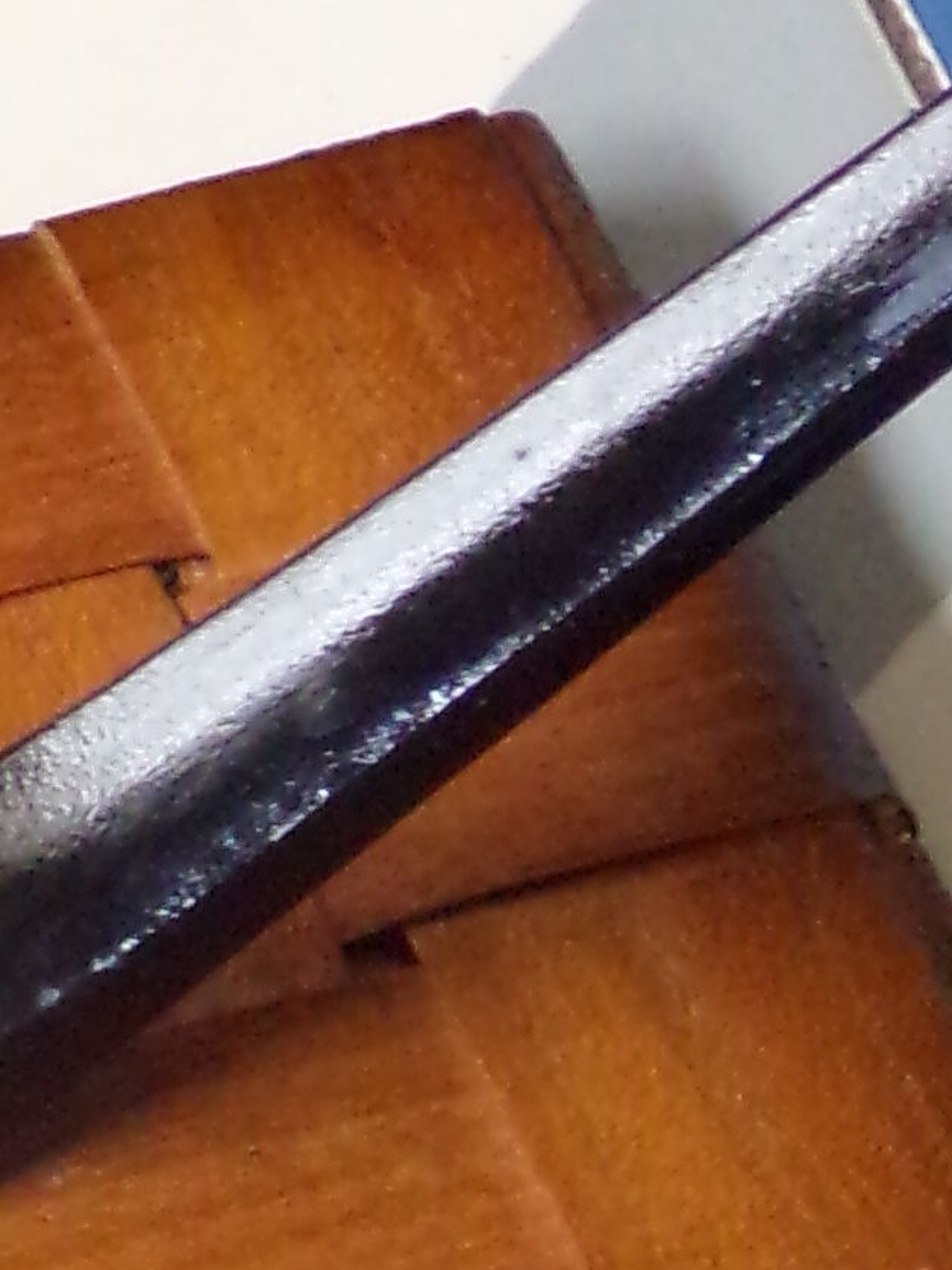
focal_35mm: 407
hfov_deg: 3.7
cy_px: 2197
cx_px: 728
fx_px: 14932
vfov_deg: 4.8
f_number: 3.9
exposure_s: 1/42
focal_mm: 13.3
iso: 400
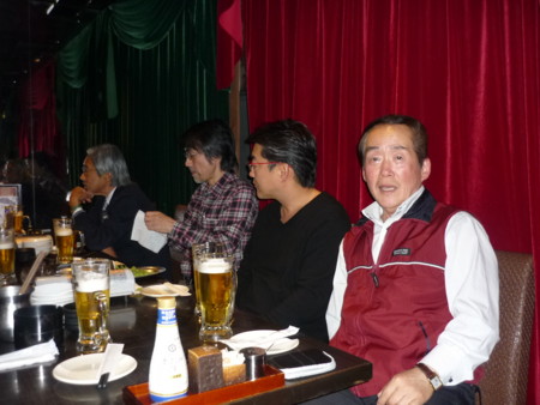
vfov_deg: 43.0
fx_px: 515
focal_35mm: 33
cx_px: 270
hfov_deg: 55.3
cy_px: 202
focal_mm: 5.5
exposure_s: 1/30
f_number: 2.8
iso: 200
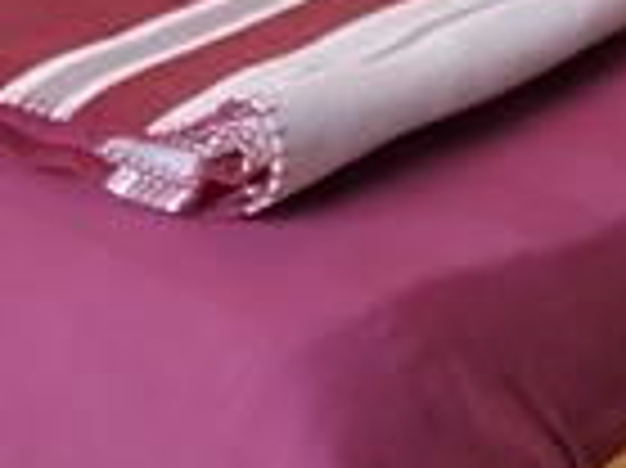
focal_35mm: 144
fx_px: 2602
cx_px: 360
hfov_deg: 13.7
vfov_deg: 8.9
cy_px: -796
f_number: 1.89
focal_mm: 5.95
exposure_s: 1/50
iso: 200
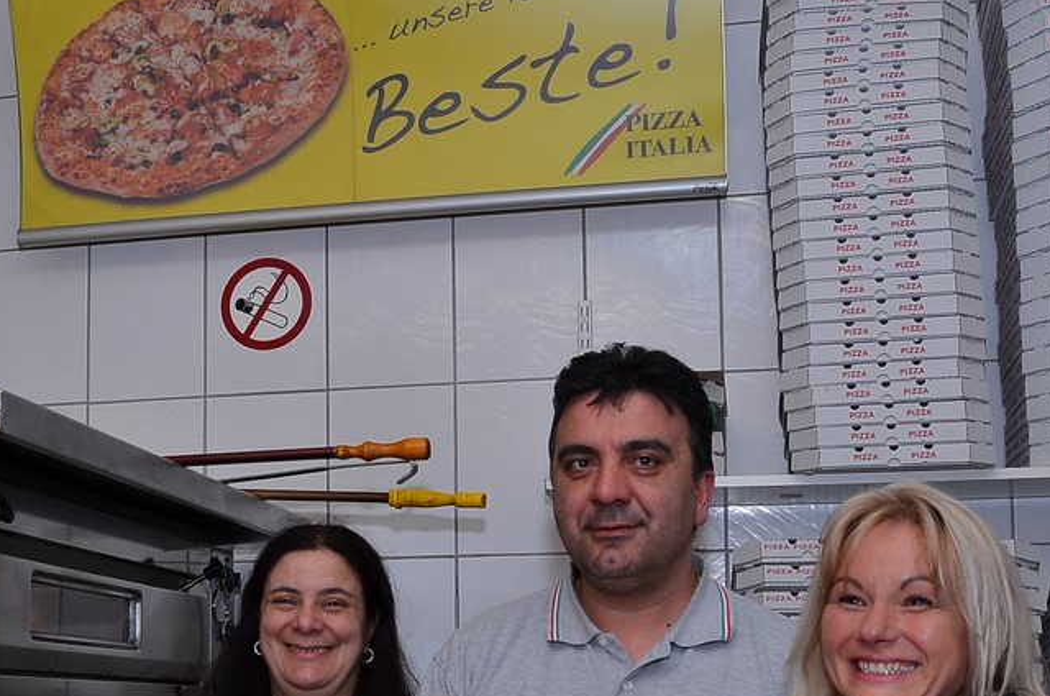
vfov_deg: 24.4
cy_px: 602
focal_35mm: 54
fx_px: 1572
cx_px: 271
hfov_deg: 36.1
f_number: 5.6
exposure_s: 1/160
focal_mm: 18
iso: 400
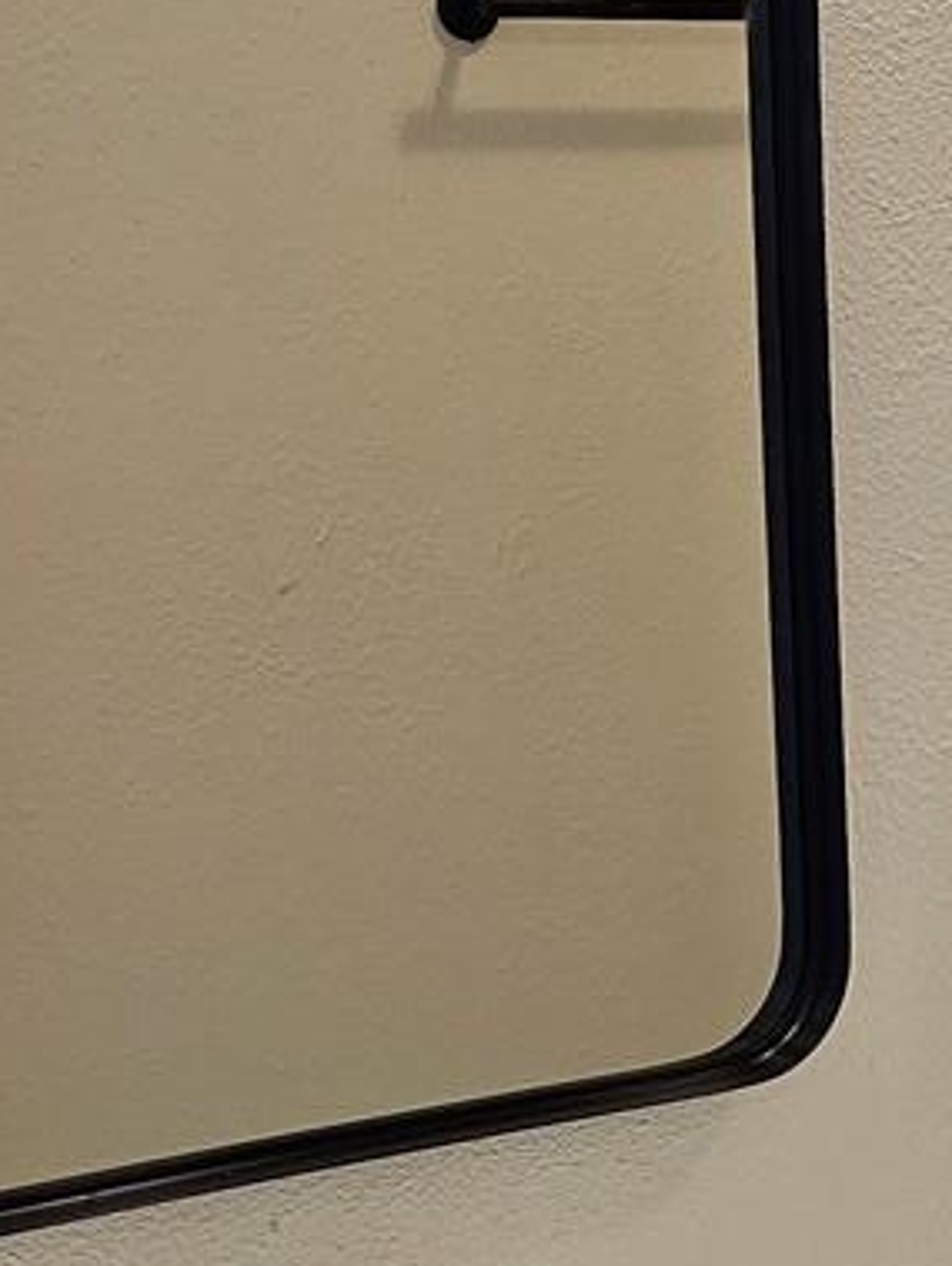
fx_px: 3551
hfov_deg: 14.6
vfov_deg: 20.0
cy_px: 995
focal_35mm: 97
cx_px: 1219
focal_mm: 6.3
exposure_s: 1/120
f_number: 1.7
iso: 100
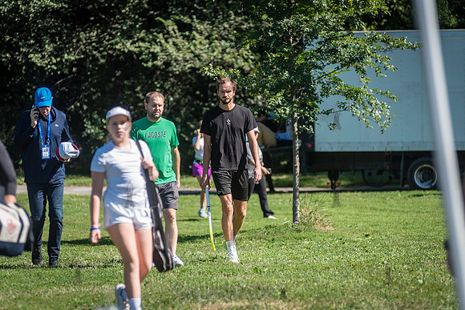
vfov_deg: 7.4
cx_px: 232
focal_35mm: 185
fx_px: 2390
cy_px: 155
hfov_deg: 11.1
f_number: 4
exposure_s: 1/2000
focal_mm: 185
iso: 250
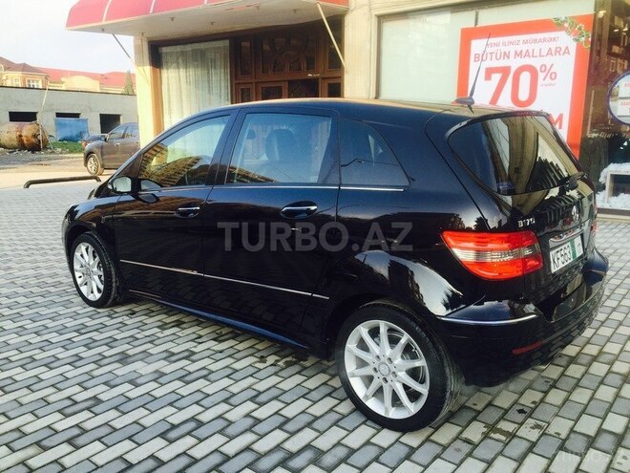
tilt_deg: -12.1
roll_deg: -0.4
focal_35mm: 29
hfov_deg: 61.7
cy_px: 236
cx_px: 315
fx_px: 528
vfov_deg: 48.2
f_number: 2.2
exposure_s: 1/425
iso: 32
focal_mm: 4.15
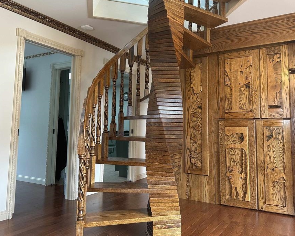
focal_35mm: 28
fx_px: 244
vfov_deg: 51.4
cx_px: 169
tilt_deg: +4.7
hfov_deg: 61.9
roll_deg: -0.9
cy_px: 104
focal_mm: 6.86
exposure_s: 1/60
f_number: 1.78
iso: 160
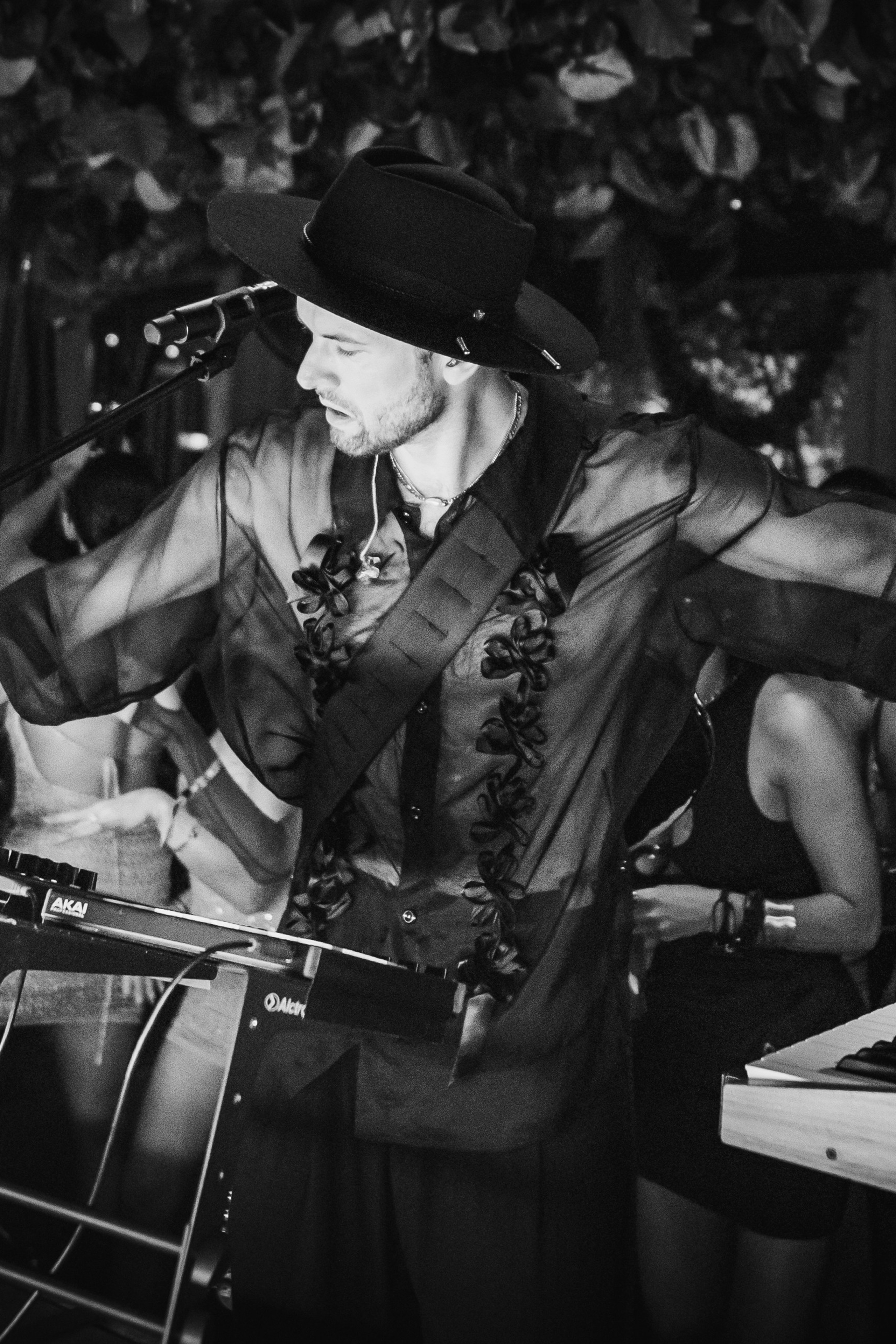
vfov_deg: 60.3
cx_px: 271
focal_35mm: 31
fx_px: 1156
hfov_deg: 41.6
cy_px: 680
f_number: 1.8
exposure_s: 1/125
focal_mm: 20
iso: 4000
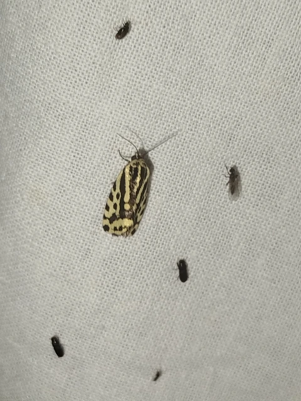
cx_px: 150
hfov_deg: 18.7
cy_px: 200
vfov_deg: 24.7
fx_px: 916
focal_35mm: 79
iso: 80
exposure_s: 1/50
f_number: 1.7
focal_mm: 5.31
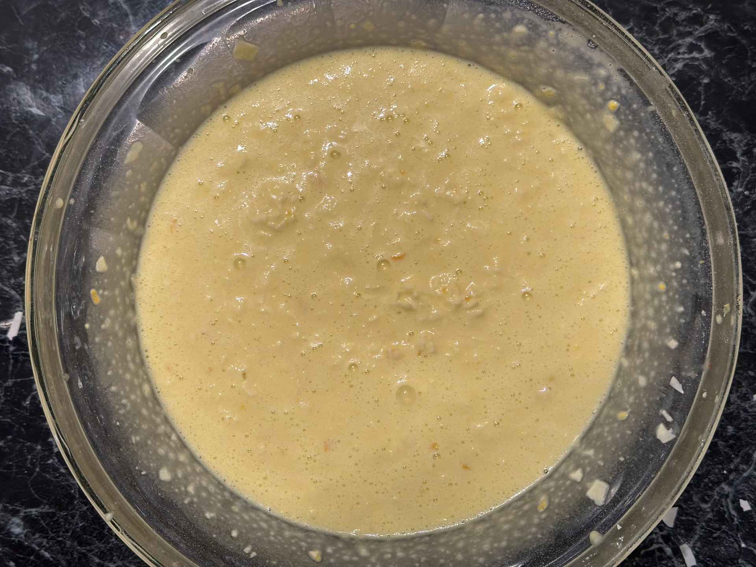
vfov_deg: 30.3
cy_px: 284
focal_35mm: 48
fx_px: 1048
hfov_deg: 39.7
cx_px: 378
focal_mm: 6.86
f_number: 1.78
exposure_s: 1/50
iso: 80
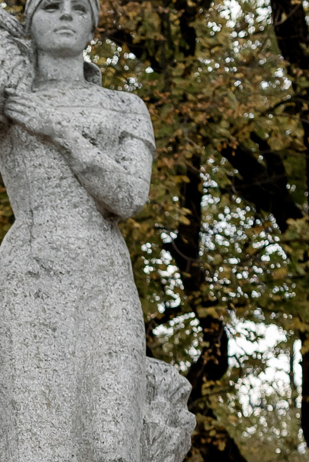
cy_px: 664
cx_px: -214
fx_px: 1890
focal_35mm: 147
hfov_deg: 9.0
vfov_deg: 13.3
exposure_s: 1/2000
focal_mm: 35
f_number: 3.5
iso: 1000
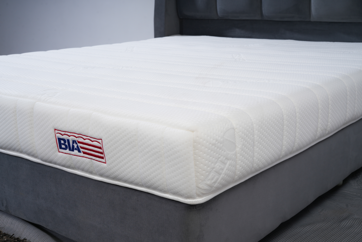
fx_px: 503
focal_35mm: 50
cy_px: 121
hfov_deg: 39.6
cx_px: 181
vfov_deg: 27.0
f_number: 13
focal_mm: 50
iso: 160
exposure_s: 1/160
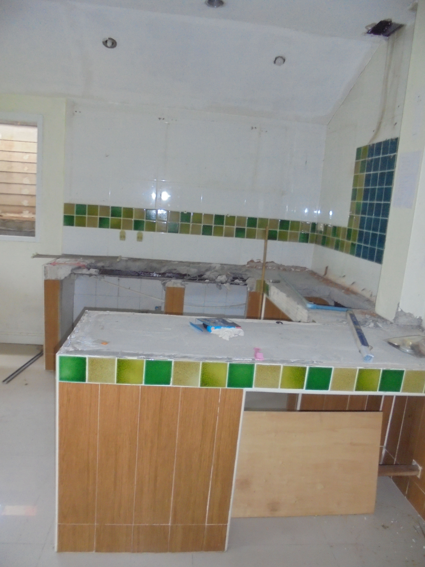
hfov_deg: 53.1
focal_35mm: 26
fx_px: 426
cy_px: 284
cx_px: 212
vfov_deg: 67.3
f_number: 3.5
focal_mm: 4.6
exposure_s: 1/30
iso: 400
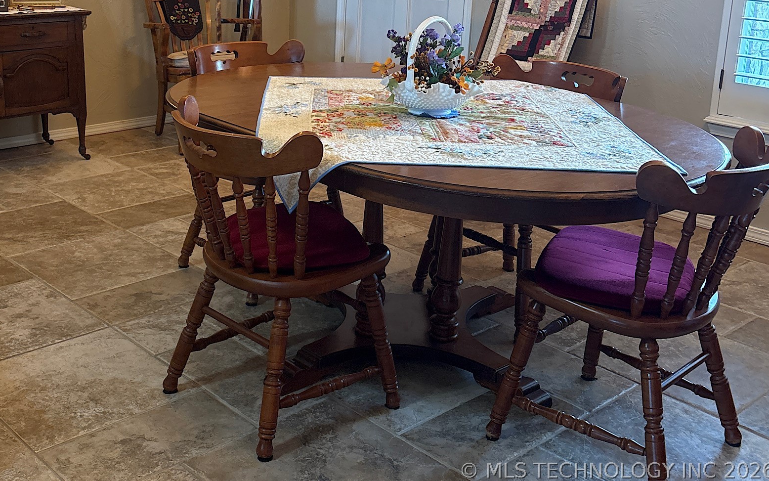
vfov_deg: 36.6
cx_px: 305
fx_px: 713
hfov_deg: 56.2
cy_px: 131
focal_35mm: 34
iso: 250
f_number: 1.6
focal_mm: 5.96
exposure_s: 1/60
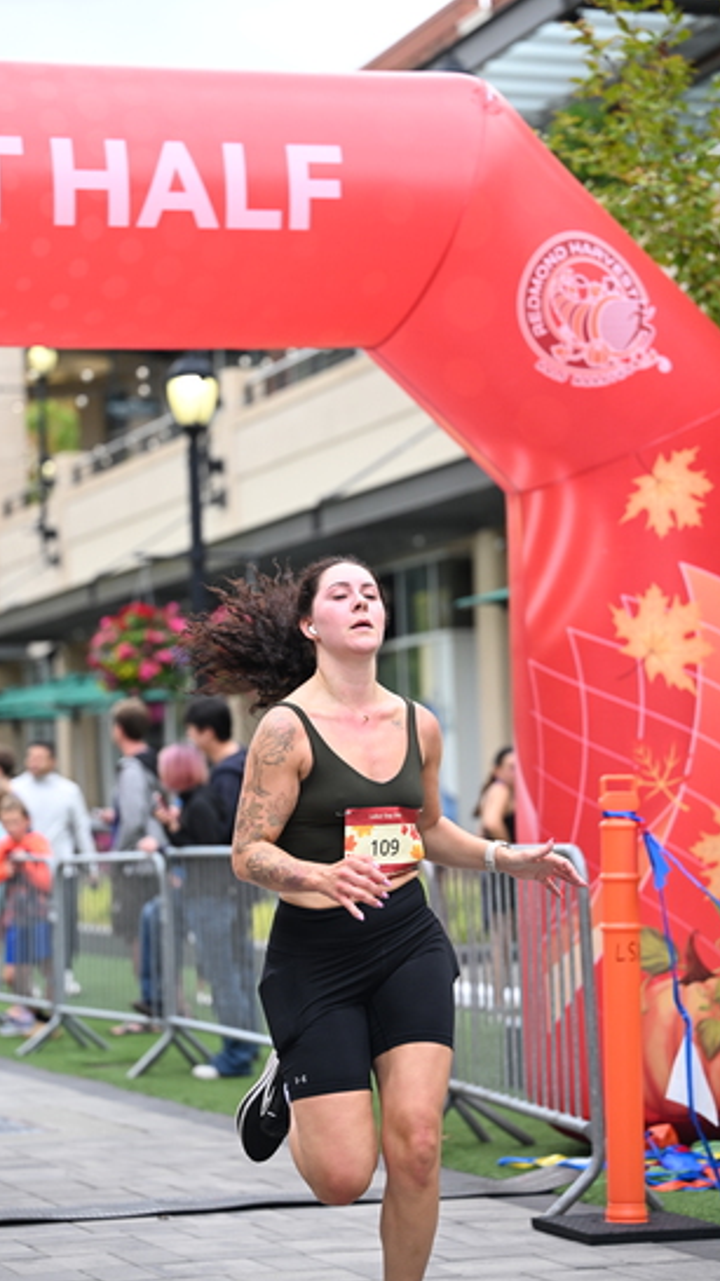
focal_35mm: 96
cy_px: 638
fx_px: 3259
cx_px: 372
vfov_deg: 22.2
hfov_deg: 12.6
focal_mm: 91
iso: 640
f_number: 2.8
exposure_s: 1/2000
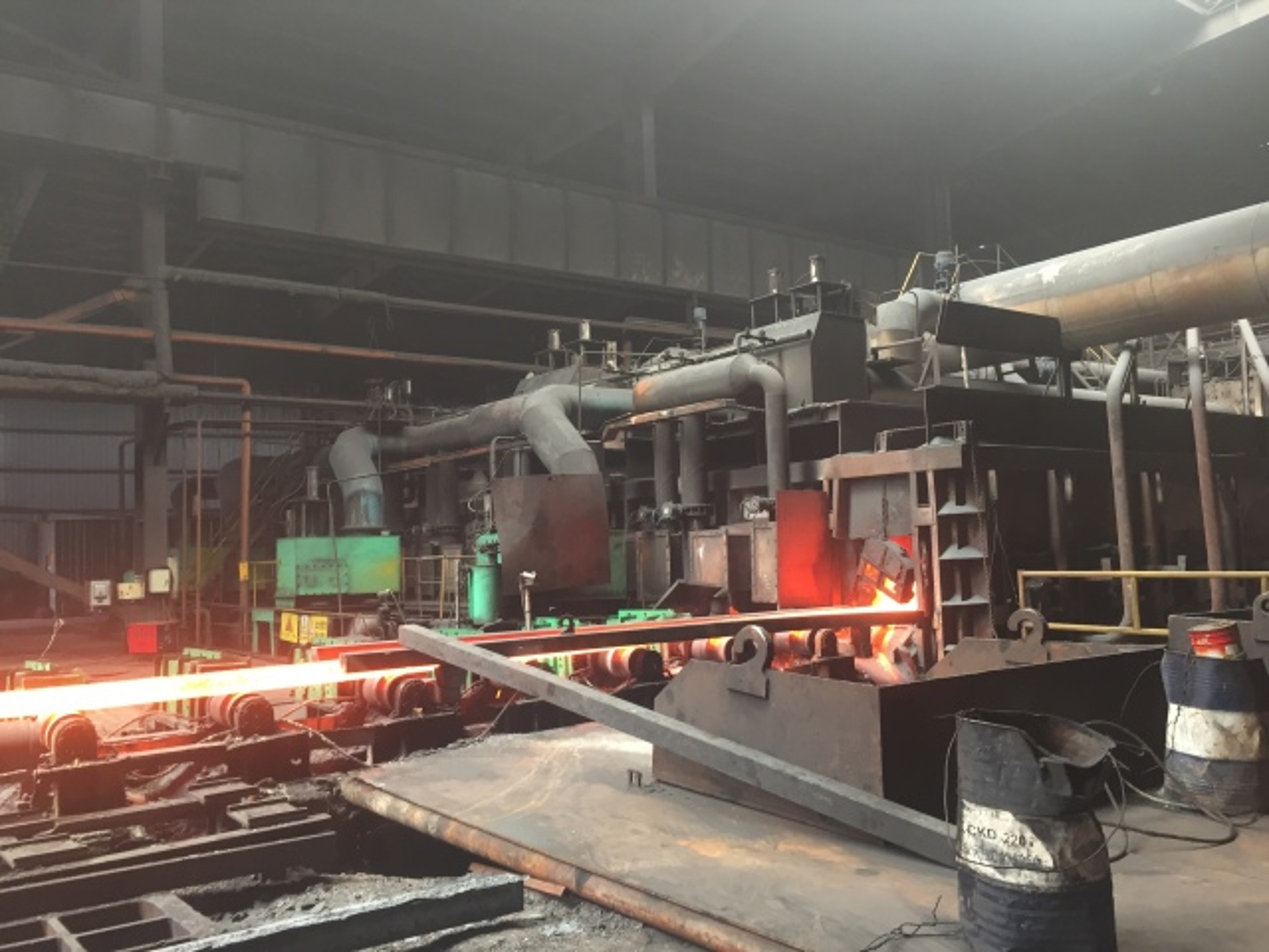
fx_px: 1063
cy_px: 476
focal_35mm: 29
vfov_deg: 48.2
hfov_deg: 61.7
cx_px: 634
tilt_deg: +2.6
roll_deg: +1.8
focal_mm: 4.15
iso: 80
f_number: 2.2
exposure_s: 1/33
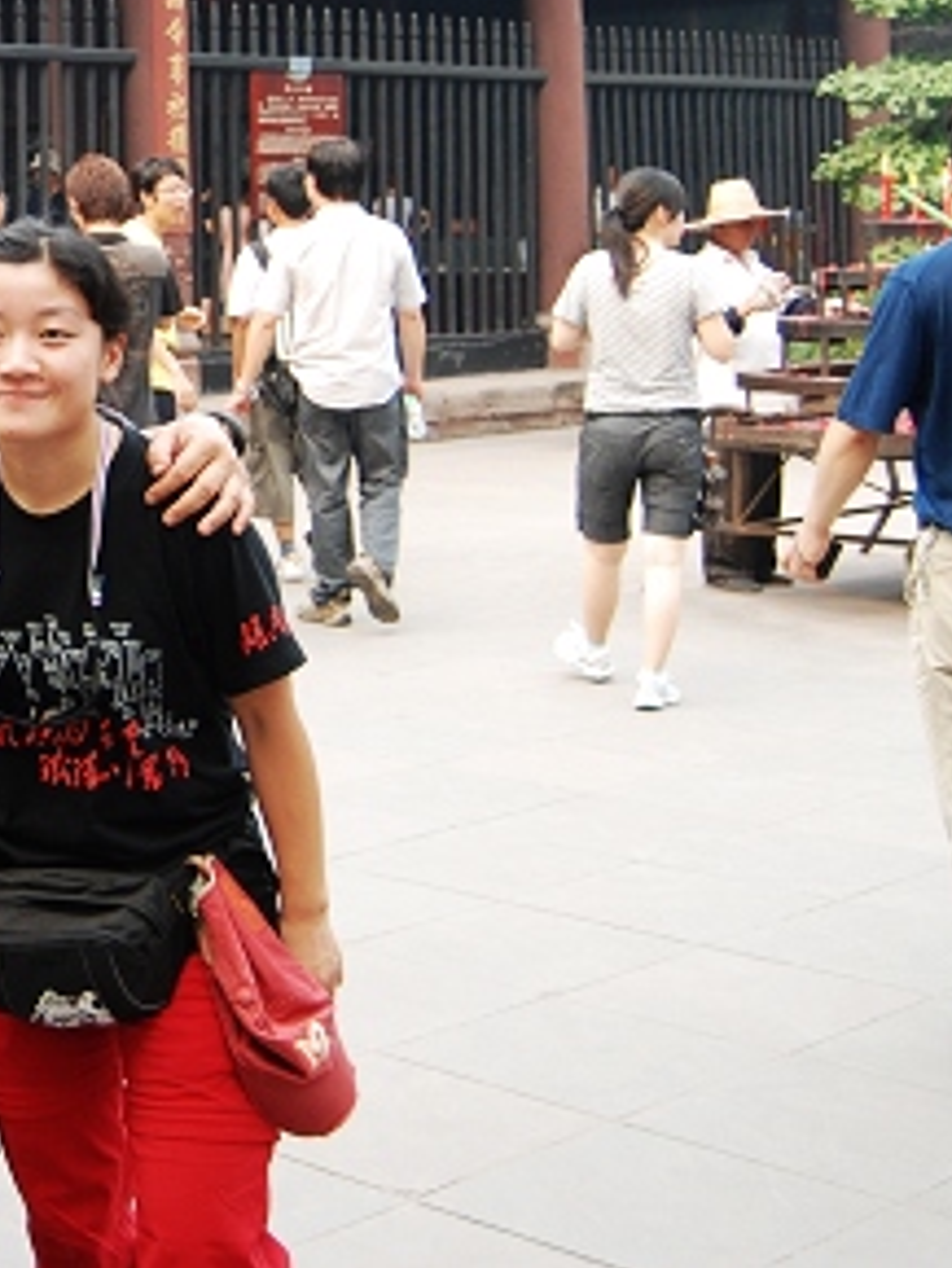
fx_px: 2565
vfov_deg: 27.2
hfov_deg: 19.8
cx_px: -180
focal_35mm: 70
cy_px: 248
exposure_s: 1/160
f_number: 3.8
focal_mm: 20
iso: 200
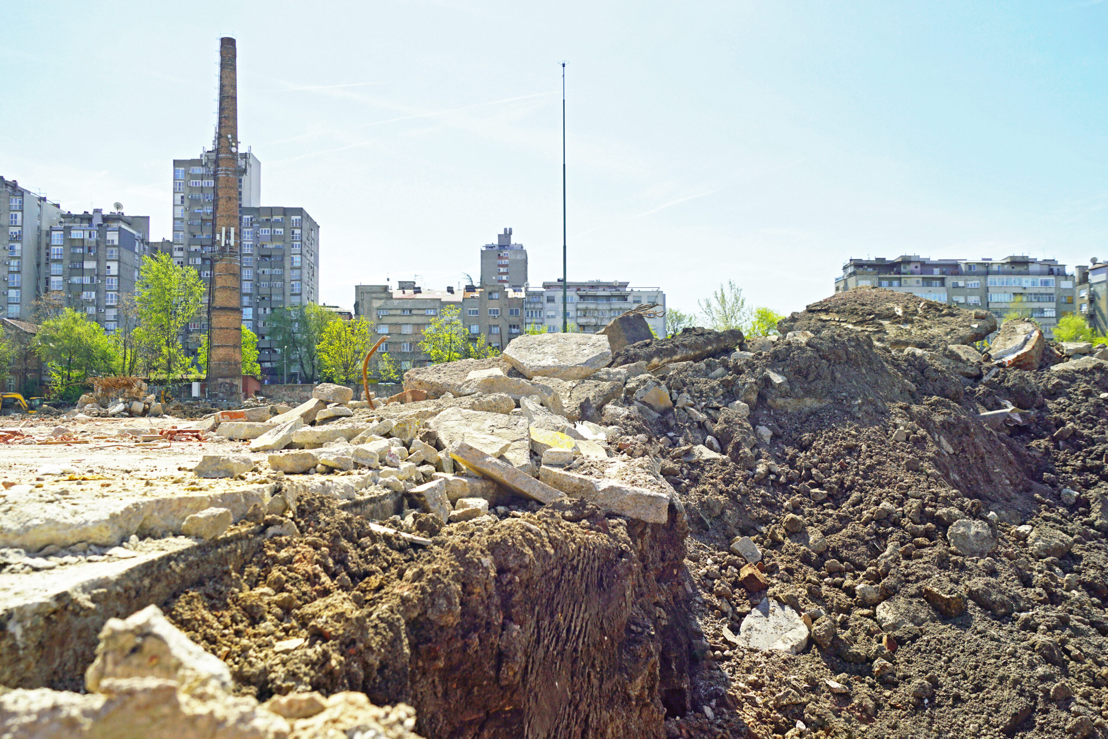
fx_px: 923
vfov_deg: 43.6
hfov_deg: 61.9
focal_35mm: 30
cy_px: 370
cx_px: 554
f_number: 7.1
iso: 100
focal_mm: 20
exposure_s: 1/500
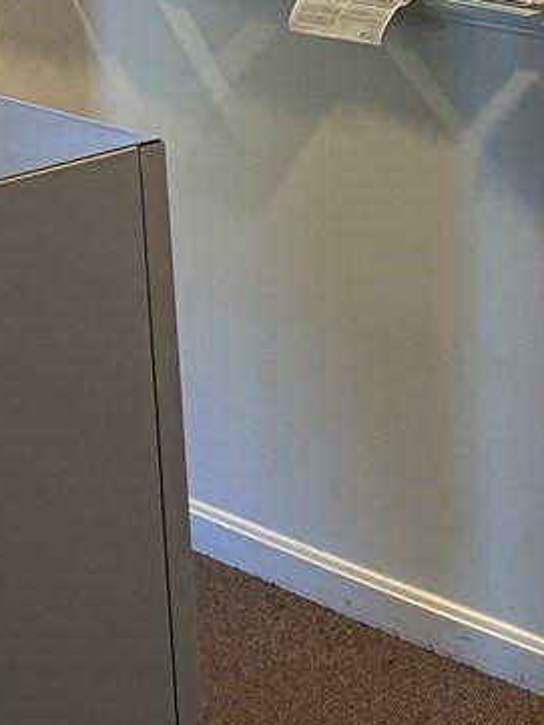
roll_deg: +0.0
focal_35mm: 102
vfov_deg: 18.5
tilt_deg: -8.7
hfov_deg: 13.0
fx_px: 2136
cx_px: 1016
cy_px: -68
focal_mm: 6.76
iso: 320
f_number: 1.78
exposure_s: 1/60
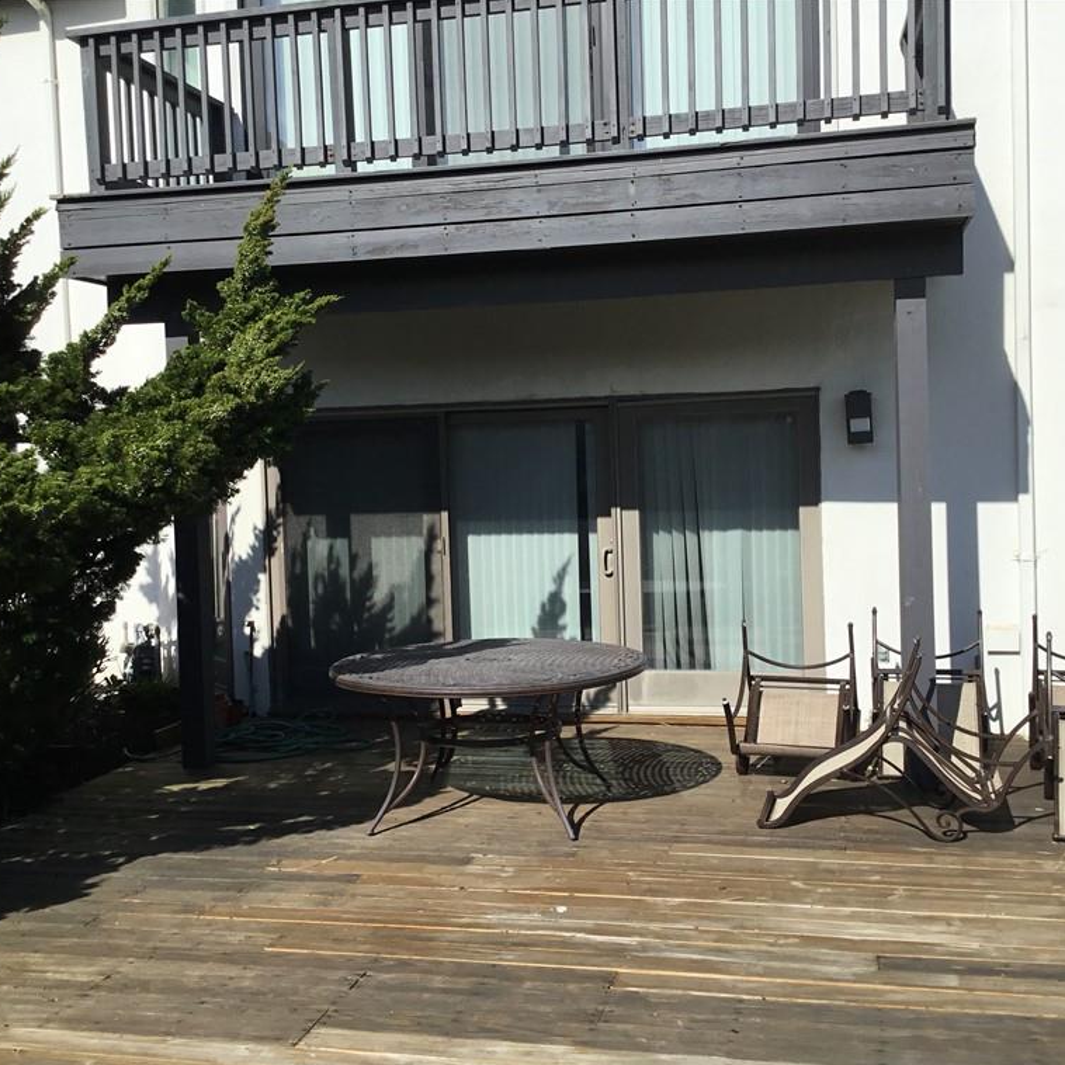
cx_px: 541
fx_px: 1288
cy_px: 537
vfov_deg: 44.9
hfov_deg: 44.9
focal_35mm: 37
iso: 25
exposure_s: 1/2146
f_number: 2.4
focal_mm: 3.3
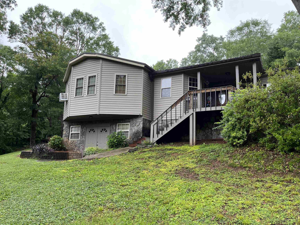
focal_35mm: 26
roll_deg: -1.7
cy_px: 112
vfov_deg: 53.1
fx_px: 225
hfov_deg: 67.3
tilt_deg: +10.5
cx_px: 150
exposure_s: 1/209
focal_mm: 5.1
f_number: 1.6
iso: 40
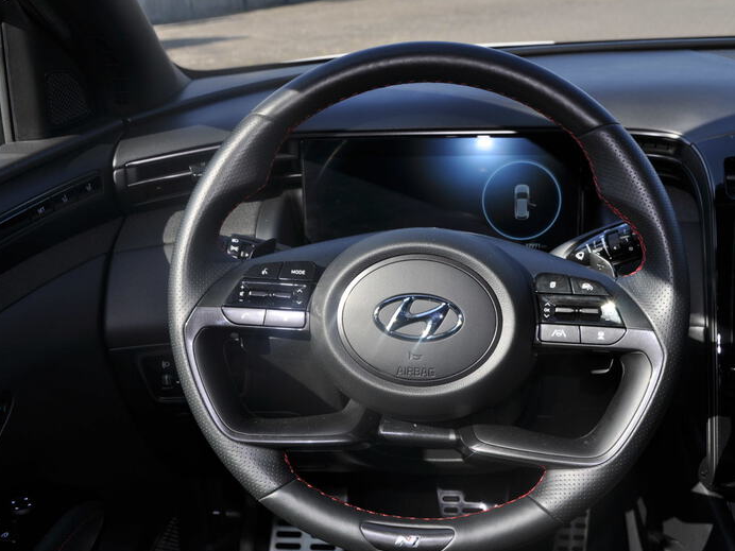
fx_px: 849
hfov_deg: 46.7
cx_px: 401
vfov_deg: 36.0
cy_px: 280
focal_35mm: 40
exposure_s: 1/200
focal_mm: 24
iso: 200
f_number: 7.1
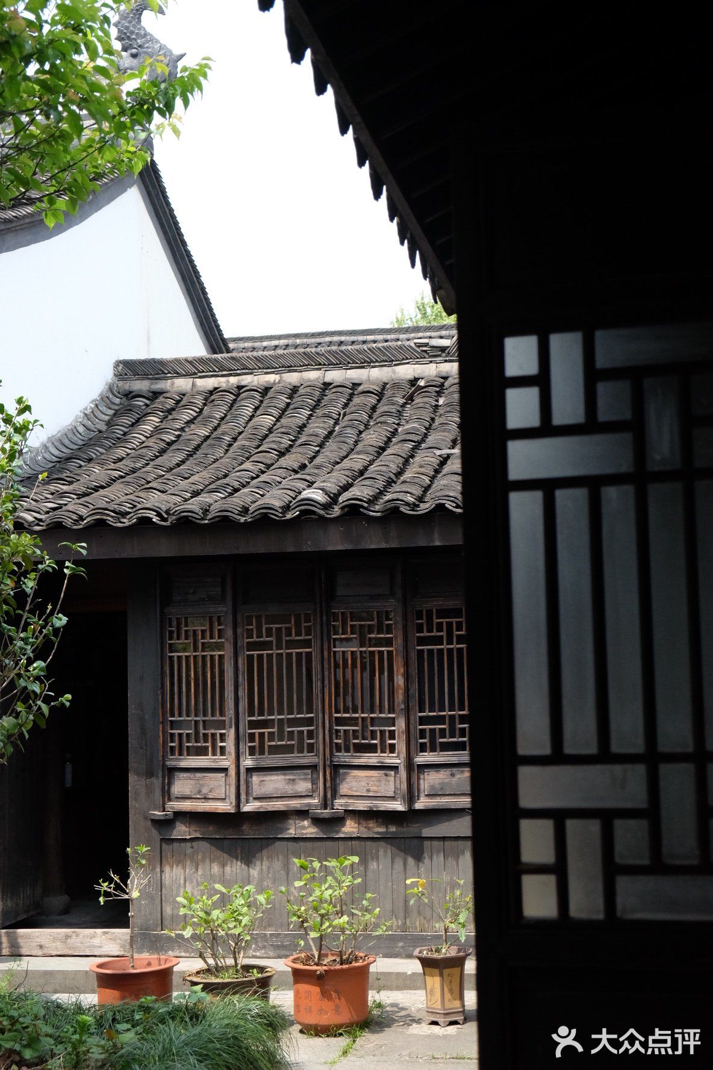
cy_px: 535
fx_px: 1515
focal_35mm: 51
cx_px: 356
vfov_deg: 38.9
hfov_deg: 26.5
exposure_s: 1/5000
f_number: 4.5
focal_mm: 34.3
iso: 2000
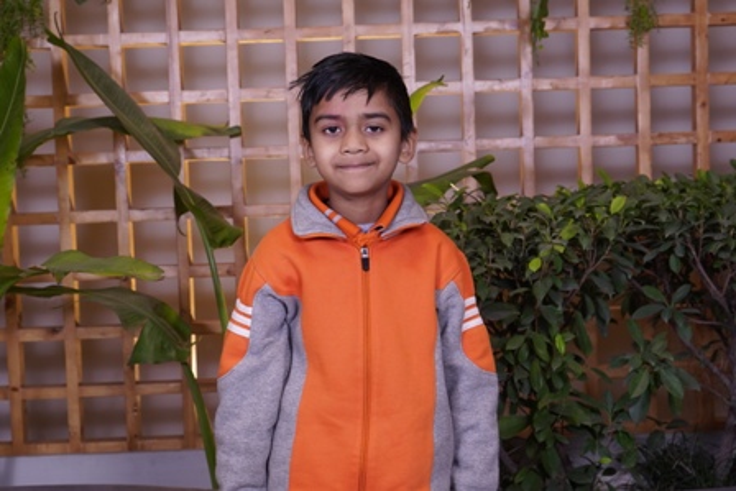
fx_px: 1227
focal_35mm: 60
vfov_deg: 22.6
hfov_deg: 33.4
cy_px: 246
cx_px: 368
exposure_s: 1/125
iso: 400
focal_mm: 40
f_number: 4.5
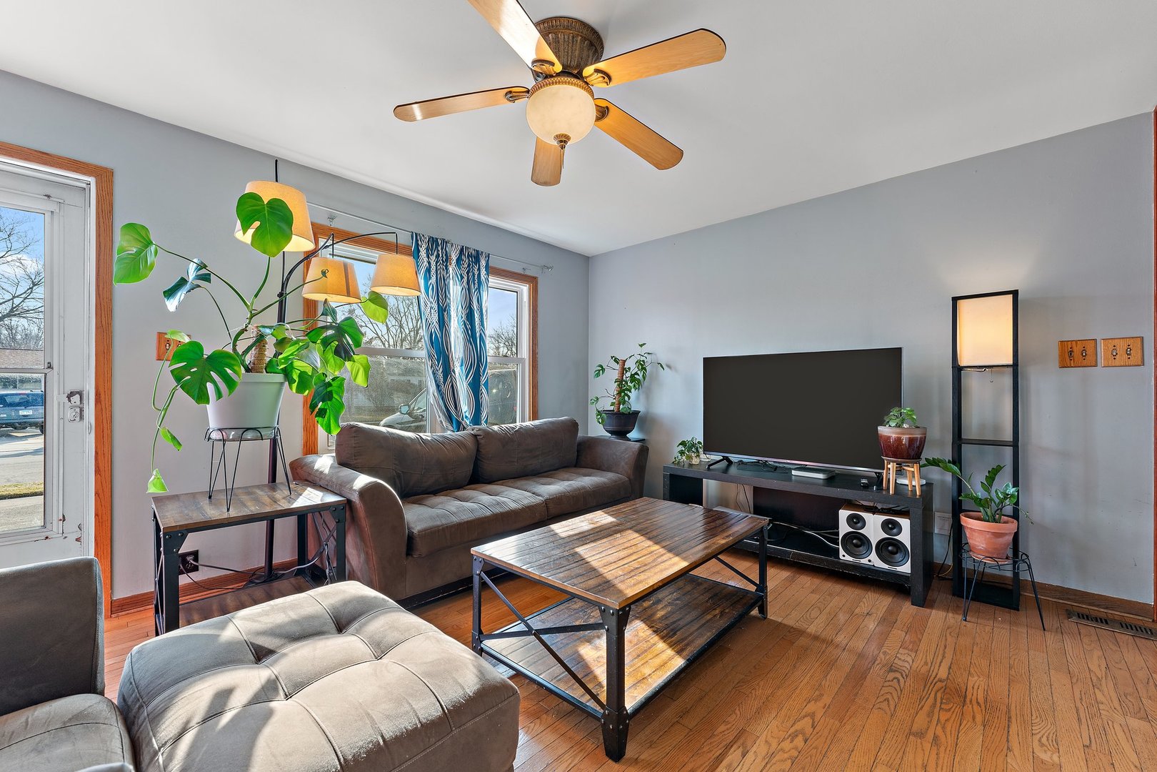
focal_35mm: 15
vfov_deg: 78.5
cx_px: 578
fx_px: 472
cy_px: 386
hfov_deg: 101.5
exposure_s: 1/4
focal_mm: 14.7
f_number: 8
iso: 200
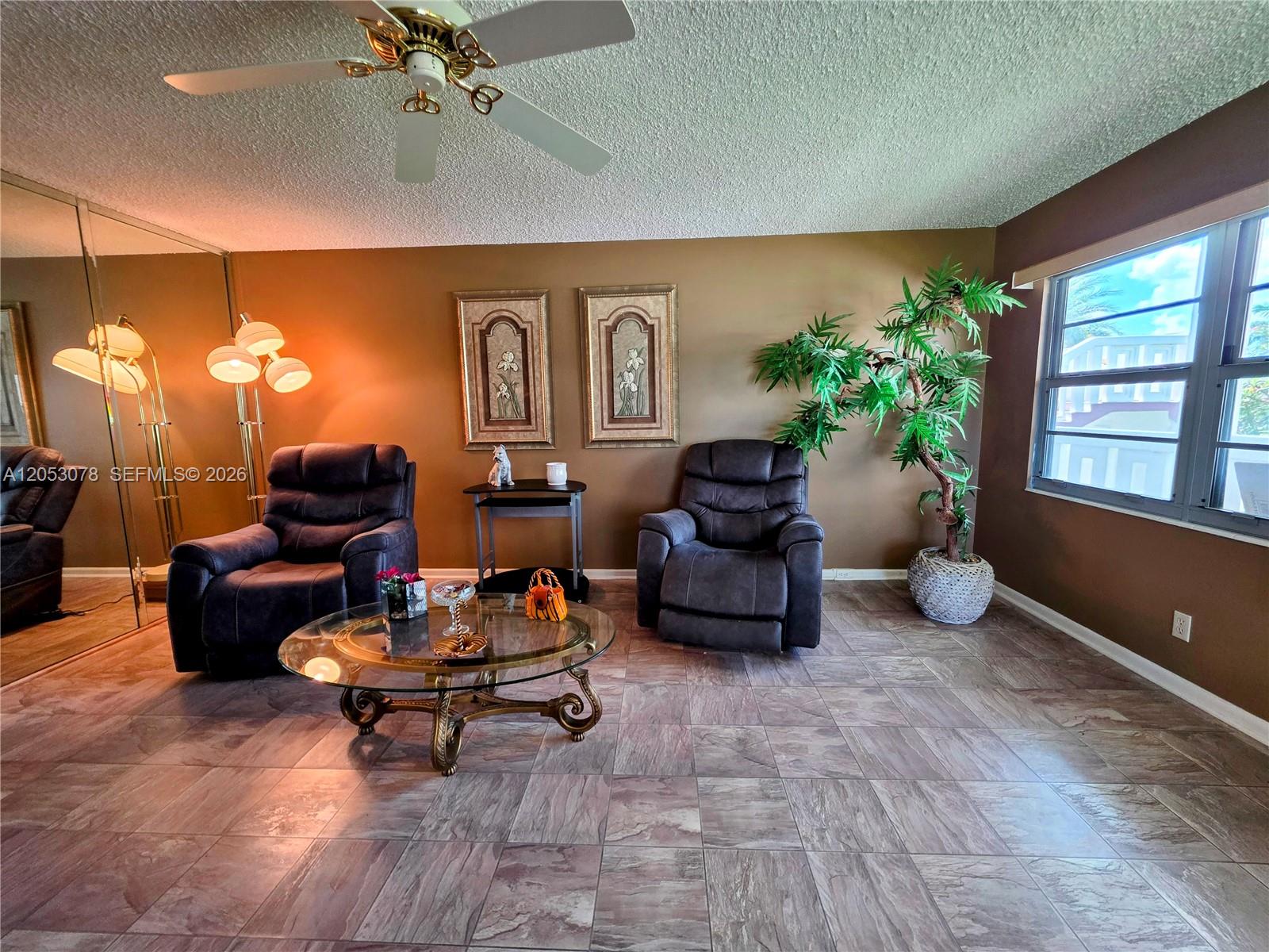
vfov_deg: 89.9
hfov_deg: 106.2
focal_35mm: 13
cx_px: 634
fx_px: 477
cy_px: 476
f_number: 1.9
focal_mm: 2.2
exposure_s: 1/120
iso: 200
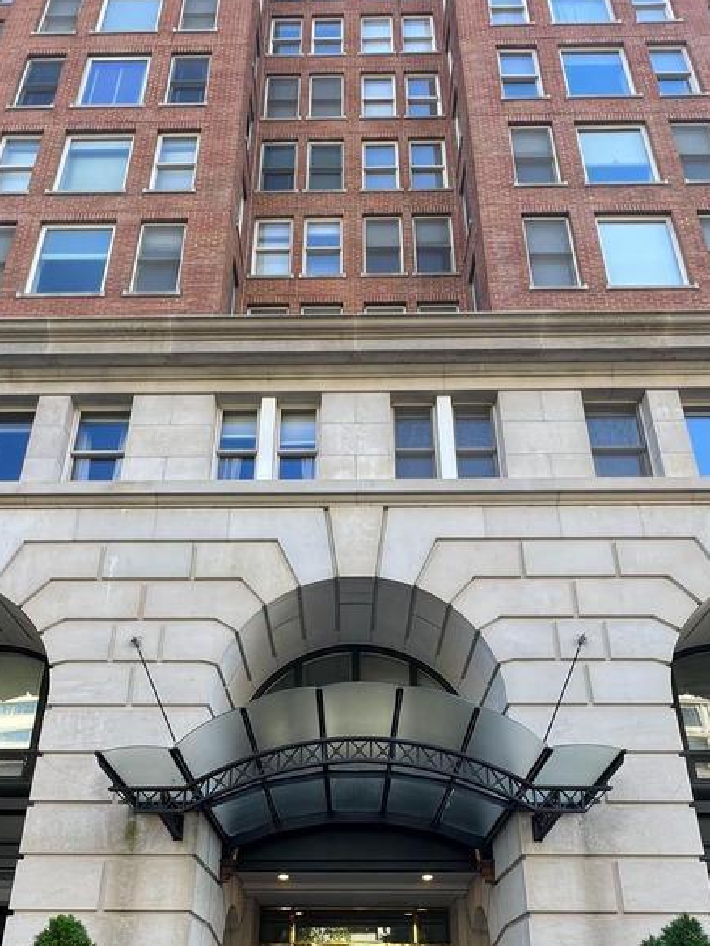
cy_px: 726
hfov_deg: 56.8
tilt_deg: +23.8
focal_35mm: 24
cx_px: 335
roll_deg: -0.2
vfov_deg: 66.4
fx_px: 656
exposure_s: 1/99
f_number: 1.8
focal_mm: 1.57
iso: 40
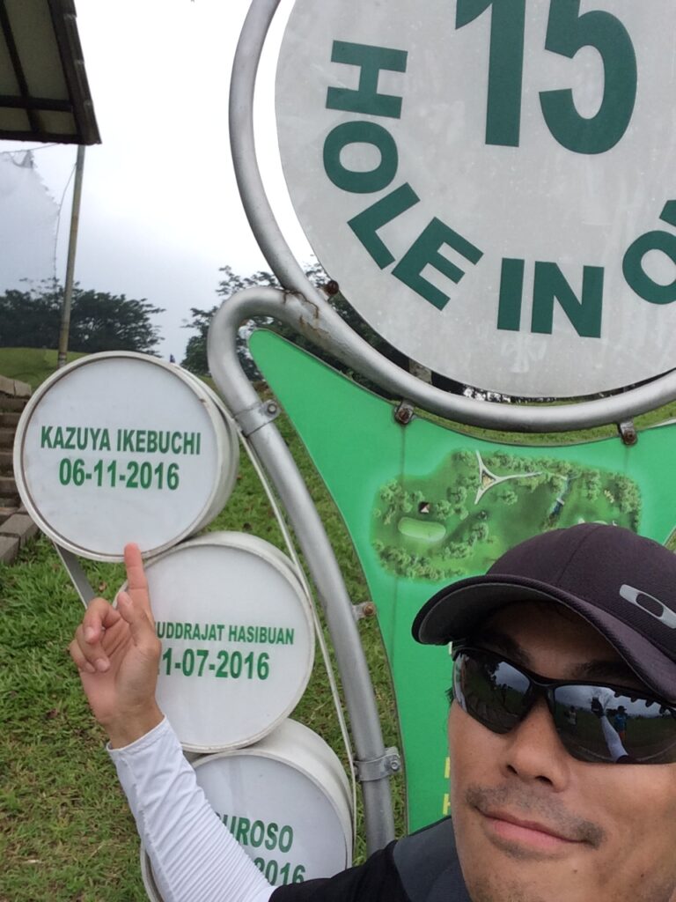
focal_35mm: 31
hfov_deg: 45.4
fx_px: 807
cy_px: 451
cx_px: 338
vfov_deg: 58.4
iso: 50
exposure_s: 1/1144
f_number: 2.4
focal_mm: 2.15
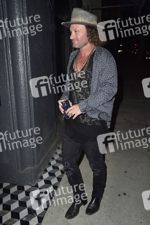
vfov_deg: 55.8
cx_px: 75
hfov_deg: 38.9
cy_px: 112
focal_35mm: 34
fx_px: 212
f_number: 6.3
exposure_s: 1/250
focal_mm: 34
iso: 400
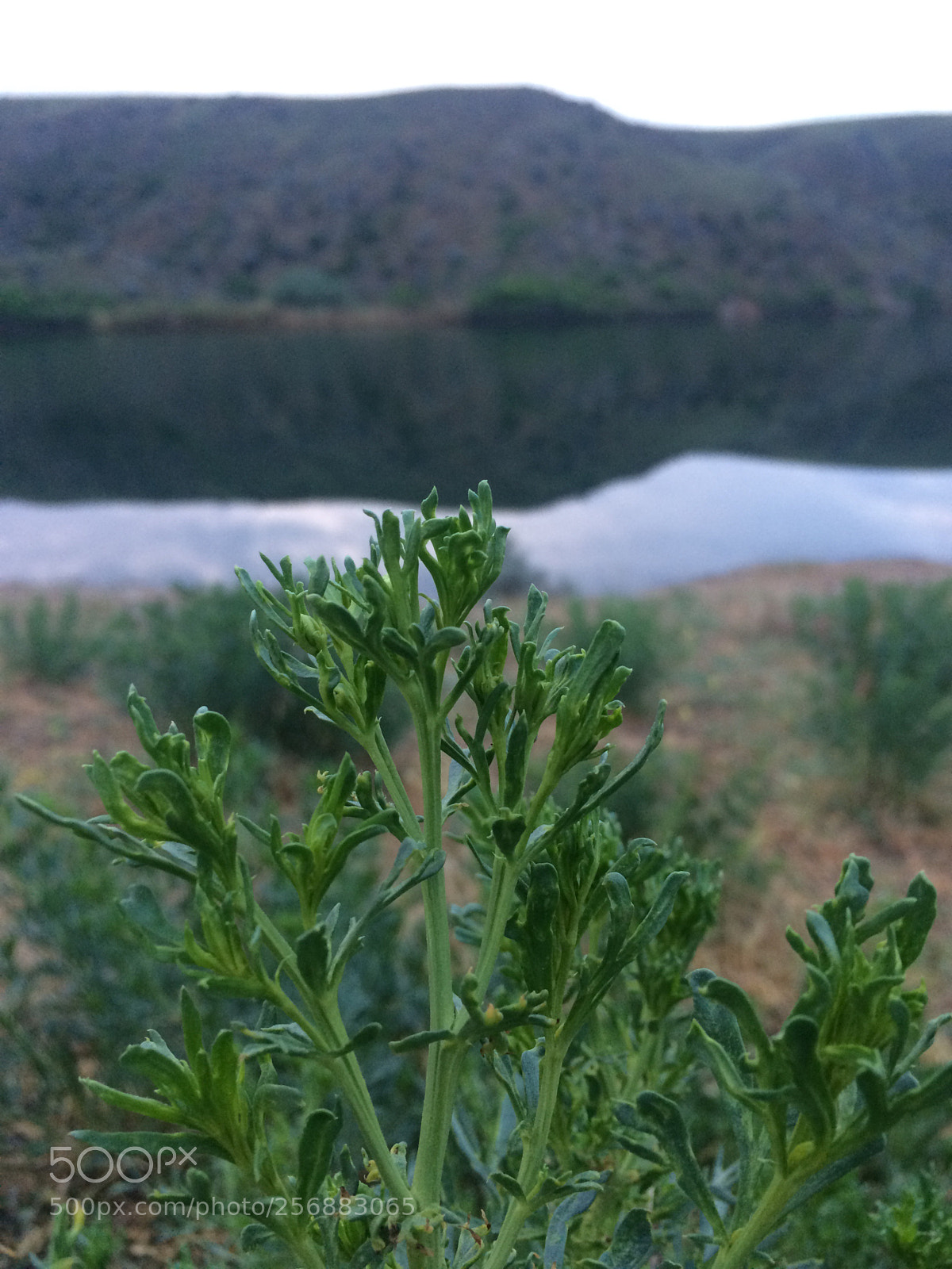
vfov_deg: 61.7
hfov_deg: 48.2
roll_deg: +0.4
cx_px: 476
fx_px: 1063
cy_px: 634
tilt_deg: -19.6
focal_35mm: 29
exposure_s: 1/33
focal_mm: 4.15
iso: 160
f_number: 2.2
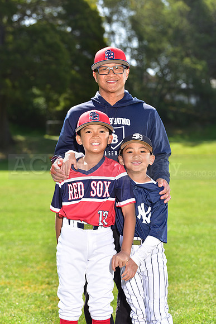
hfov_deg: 14.4
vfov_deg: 21.5
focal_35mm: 95
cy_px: 162
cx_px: 108
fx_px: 854
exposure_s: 1/250
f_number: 4.5
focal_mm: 95
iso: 80
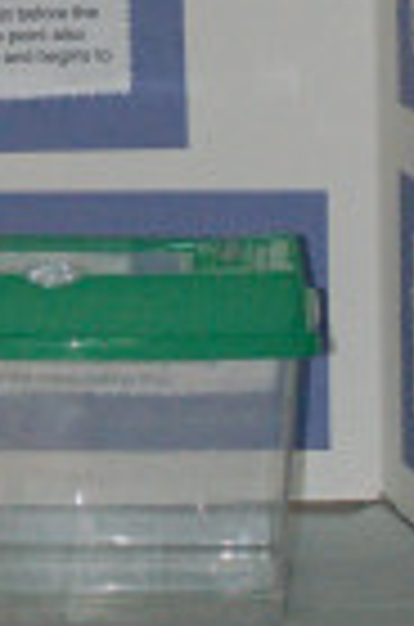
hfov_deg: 3.0
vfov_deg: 4.5
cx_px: -364
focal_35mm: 453
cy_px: -270
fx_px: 7853
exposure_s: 1/250
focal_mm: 70
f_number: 5.6
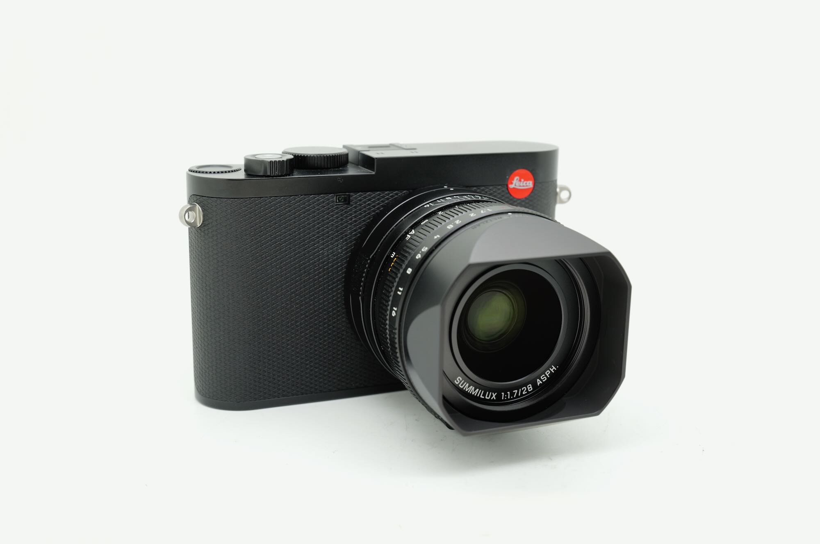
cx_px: 410
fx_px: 978
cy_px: 272
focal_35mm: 43
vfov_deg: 31.1
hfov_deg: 45.5
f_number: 8
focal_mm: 43
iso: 800
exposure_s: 1/60
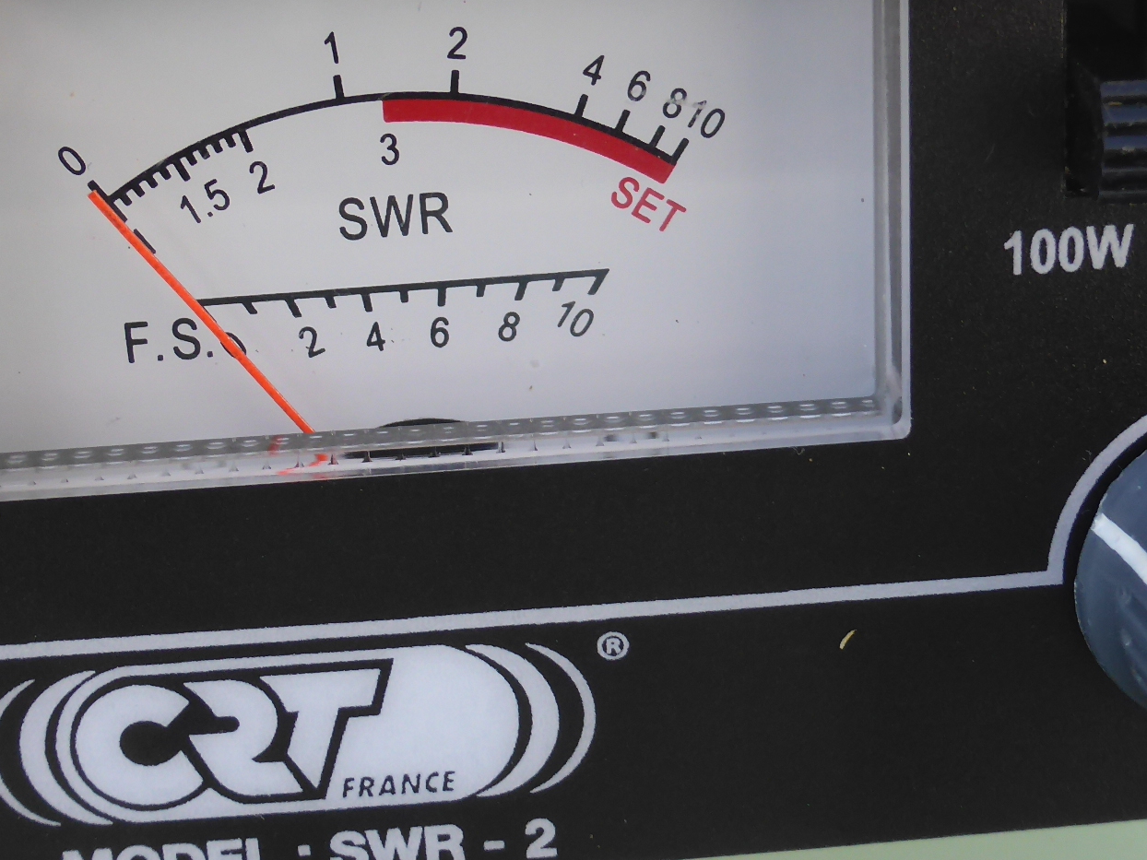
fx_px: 2386
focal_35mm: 72
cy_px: 306
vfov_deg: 20.4
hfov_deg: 27.0
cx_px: 662
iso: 100
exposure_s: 1/80
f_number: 3.7
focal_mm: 6.1
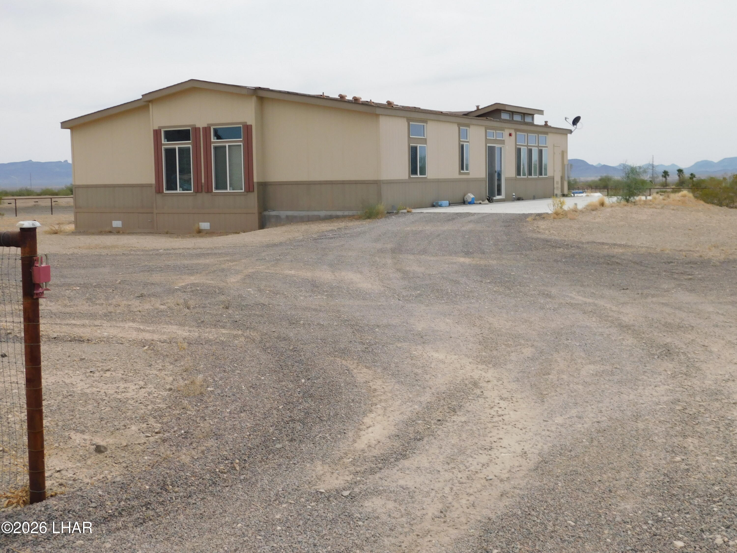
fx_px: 958
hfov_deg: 42.1
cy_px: 276
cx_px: 368
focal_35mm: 45
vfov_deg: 32.2
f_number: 7.4
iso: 125
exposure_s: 1/400
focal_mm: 8
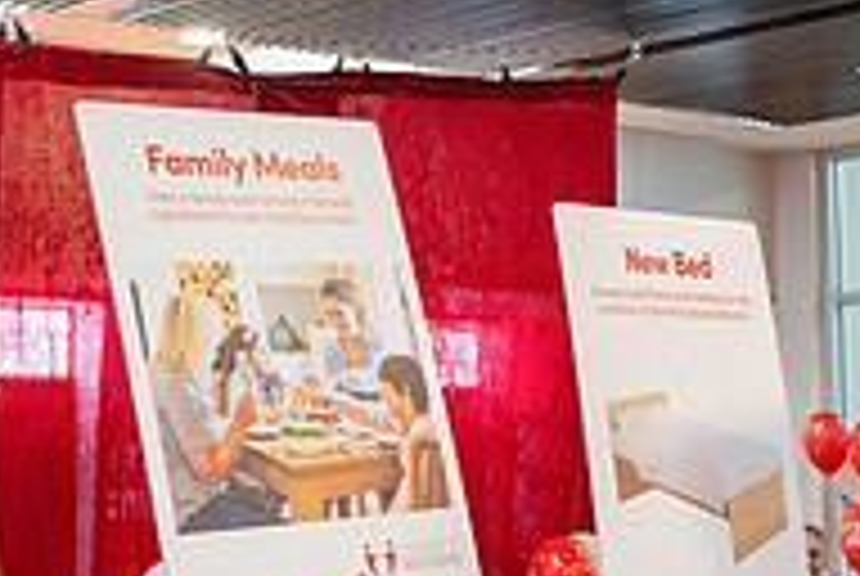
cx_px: 635
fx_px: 2177
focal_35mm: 91
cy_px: 286
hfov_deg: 22.2
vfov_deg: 15.1
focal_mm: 30
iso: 8000
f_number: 4
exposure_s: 1/400
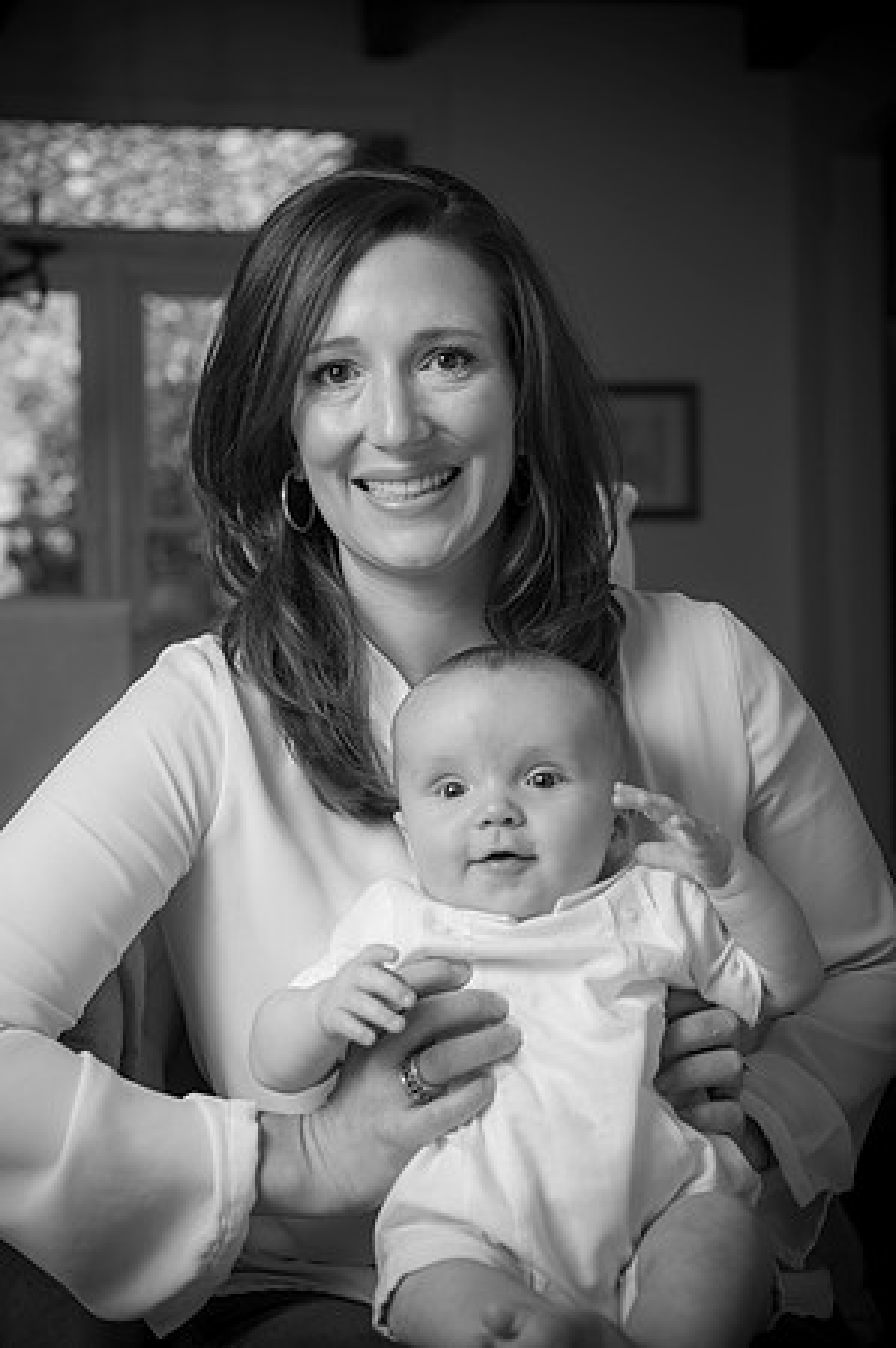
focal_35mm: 55
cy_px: 674
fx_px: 2058
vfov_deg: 36.3
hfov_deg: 24.6
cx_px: 448
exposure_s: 1/200
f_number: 4.5
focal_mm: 55
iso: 250
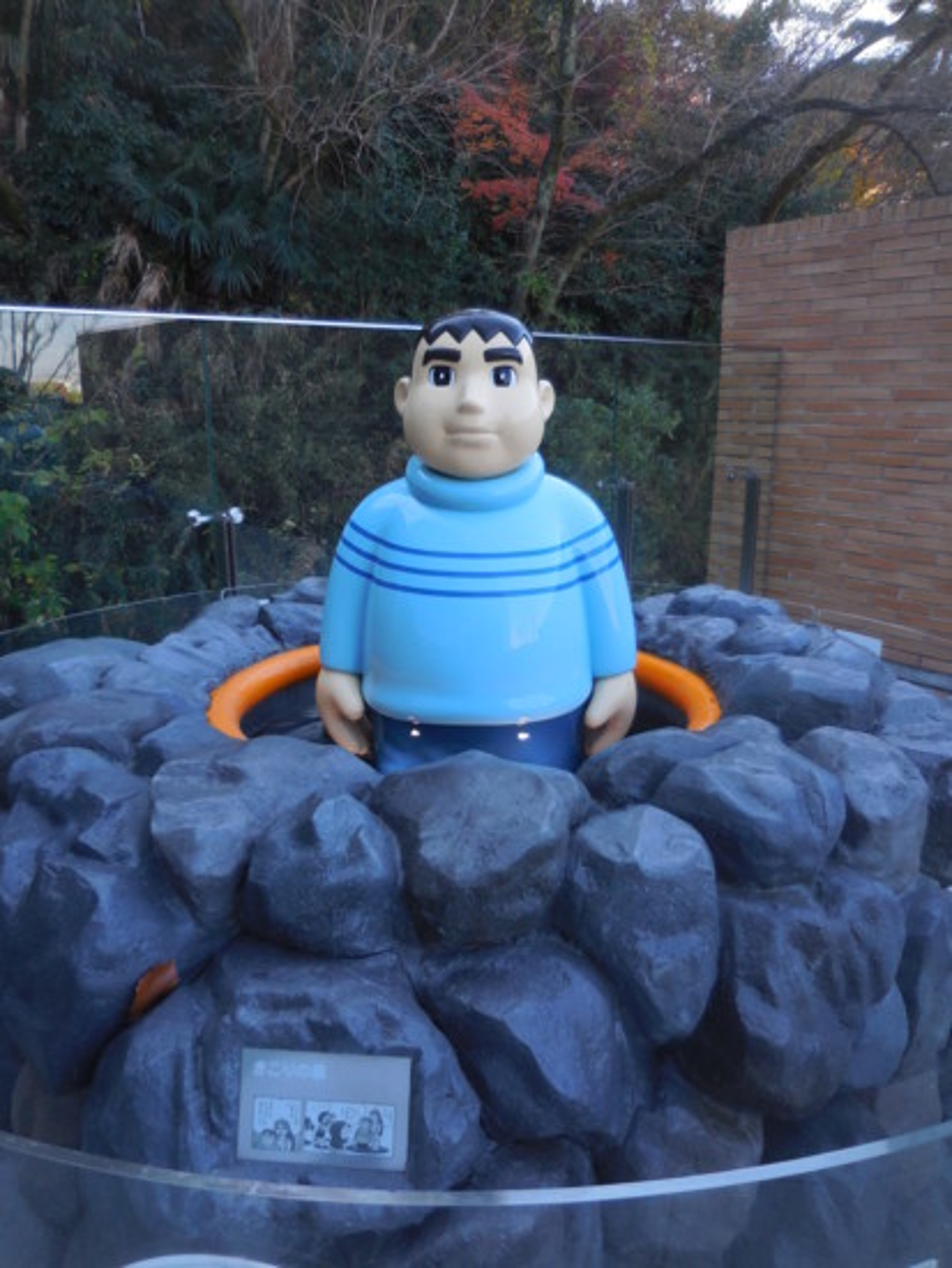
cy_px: 634
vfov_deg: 69.4
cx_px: 476
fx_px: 916
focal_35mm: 25
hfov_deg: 54.9
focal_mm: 4.5
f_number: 3.3
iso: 125
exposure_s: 1/160
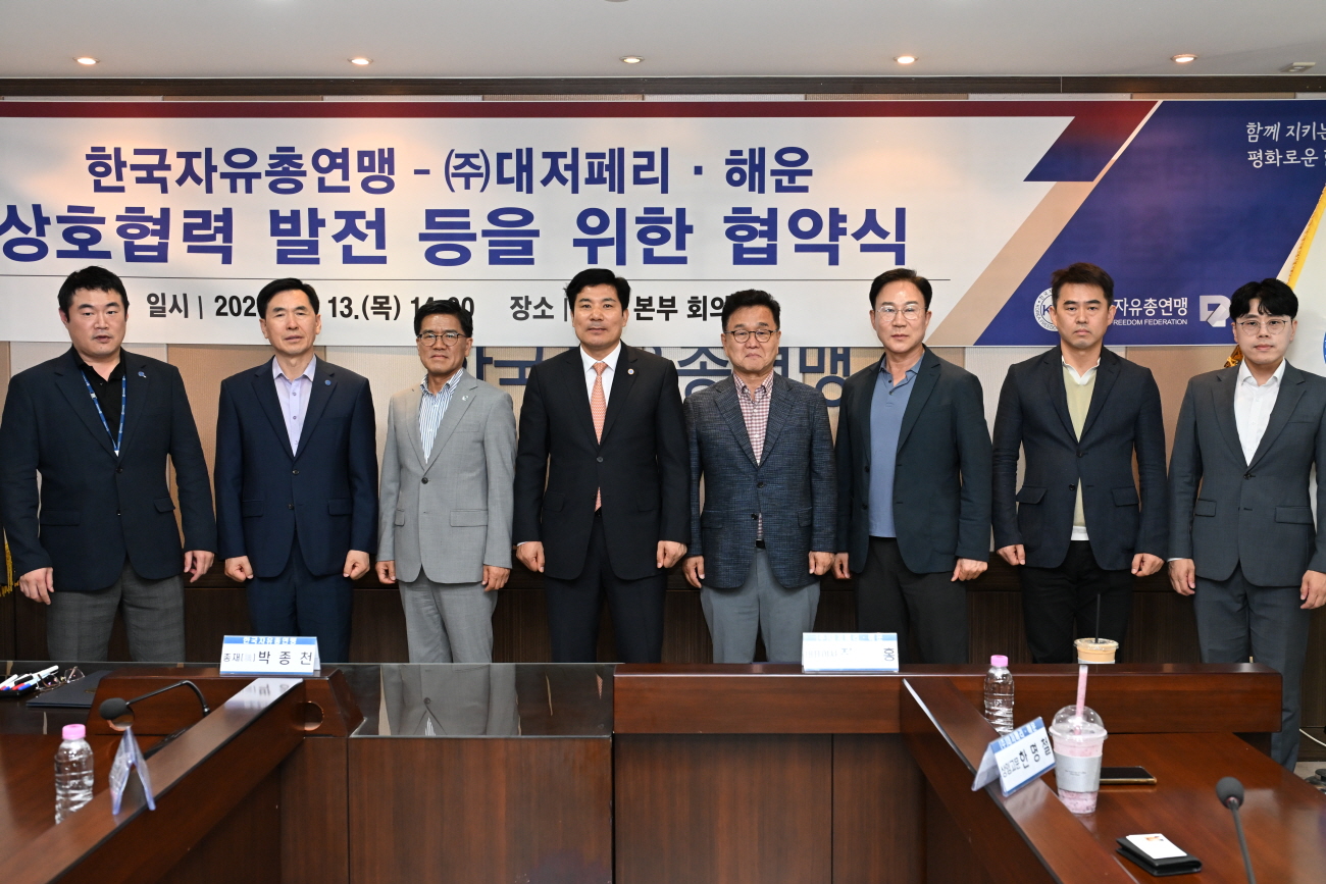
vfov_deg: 36.9
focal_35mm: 36
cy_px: 442
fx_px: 1326
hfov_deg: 53.1
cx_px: 663
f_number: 5.6
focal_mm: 36
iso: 3200
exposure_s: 1/100
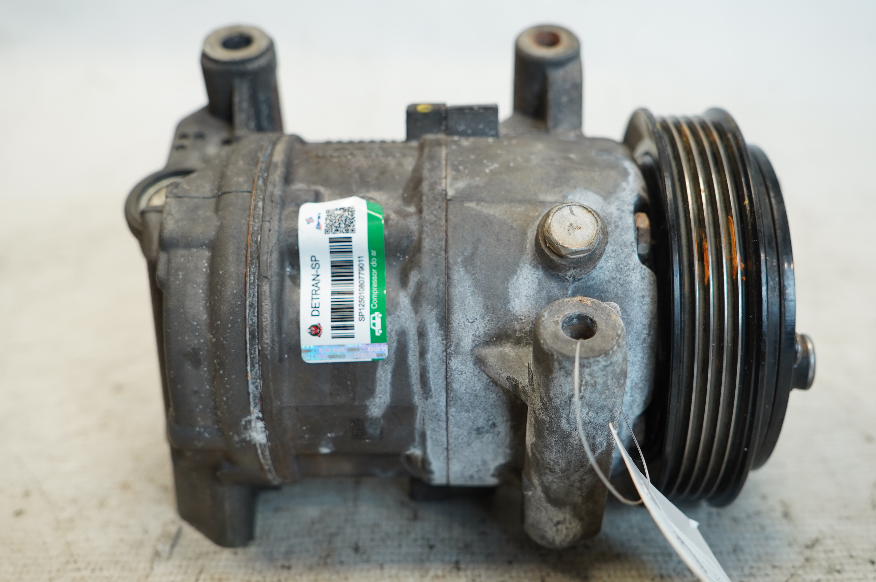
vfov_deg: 29.8
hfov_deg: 43.6
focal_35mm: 45
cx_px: 438
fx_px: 1094
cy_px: 291
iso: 250
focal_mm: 30
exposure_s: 1/60
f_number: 4
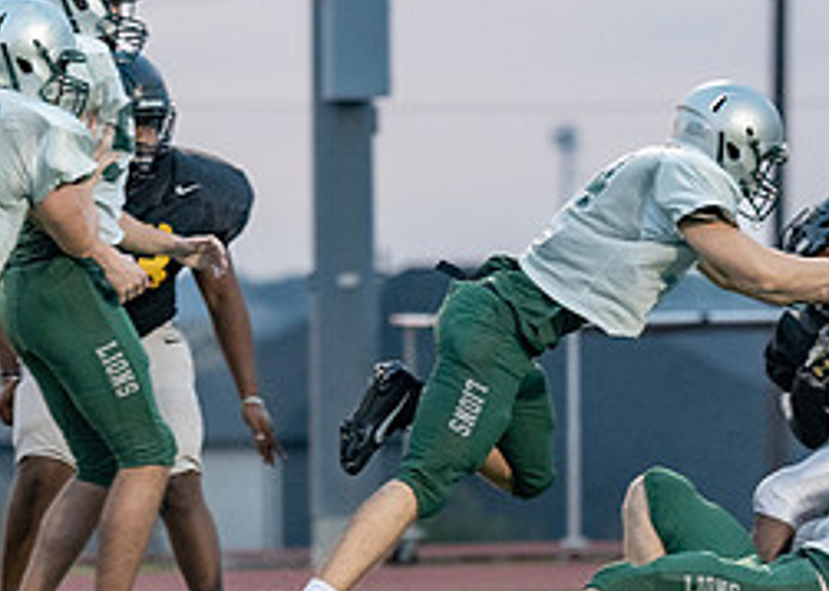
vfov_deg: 3.0
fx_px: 11248
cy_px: 560
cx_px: 96
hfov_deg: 4.2
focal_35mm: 478
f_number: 2.8
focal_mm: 138
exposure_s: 1/1000
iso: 2000
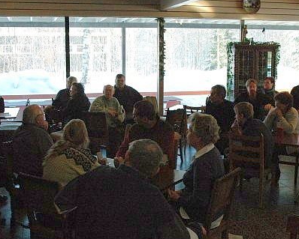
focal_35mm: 51
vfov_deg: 29.7
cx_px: 137
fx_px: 452
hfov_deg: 36.6
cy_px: 112
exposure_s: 1/160
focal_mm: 24
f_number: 6.3
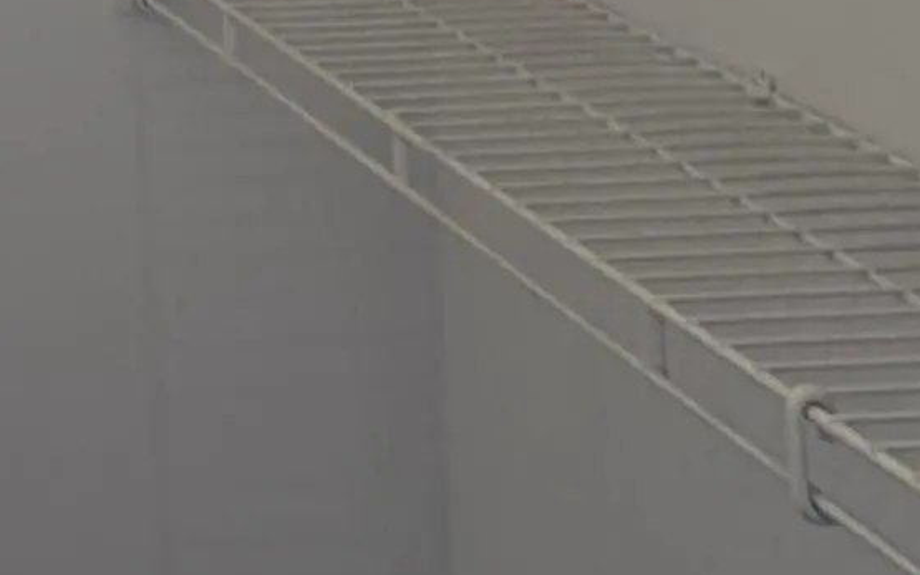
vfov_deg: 13.1
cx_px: -507
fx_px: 1931
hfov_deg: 21.8
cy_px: -780
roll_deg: +0.2
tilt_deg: +5.1
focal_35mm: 77
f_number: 2.2
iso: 100
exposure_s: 1/120
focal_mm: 2.22
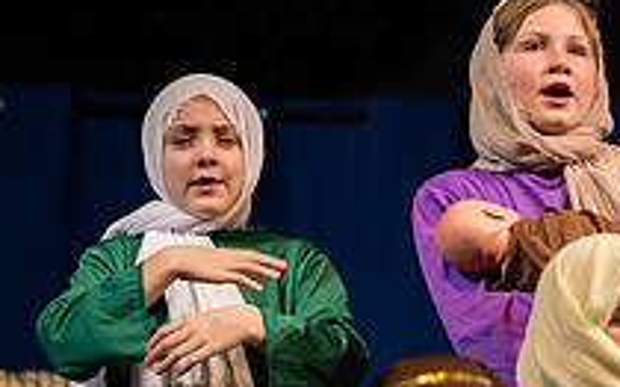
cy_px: 229
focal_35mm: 239
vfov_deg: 5.5
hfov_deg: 8.6
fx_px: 4036
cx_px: 833
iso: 500
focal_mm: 85
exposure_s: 1/250
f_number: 2.8
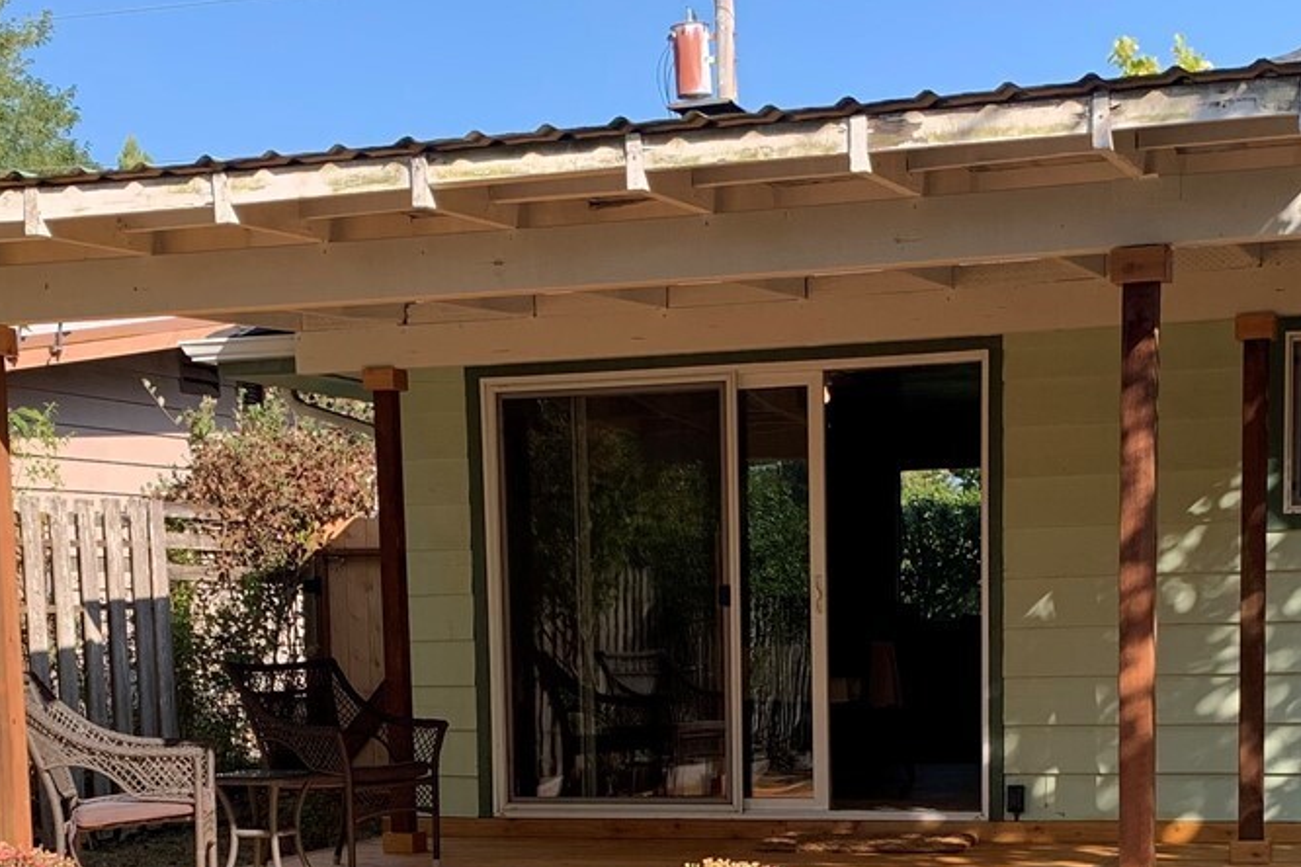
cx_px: 678
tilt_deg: -6.2
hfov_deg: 31.0
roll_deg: +0.6
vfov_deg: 20.1
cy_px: 912
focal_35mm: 65
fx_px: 2349
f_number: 1.8
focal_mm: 4.25
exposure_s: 1/808
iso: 25
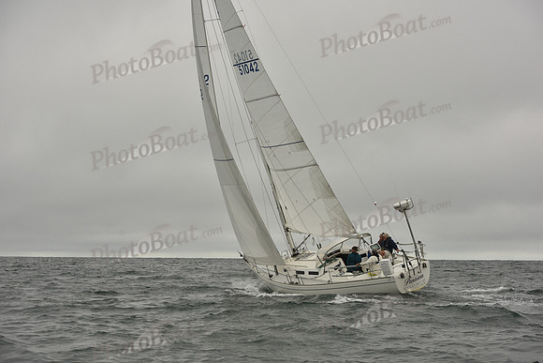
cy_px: 182
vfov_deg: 19.5
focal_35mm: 70
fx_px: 1056
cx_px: 272
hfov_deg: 28.8
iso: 320
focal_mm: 70
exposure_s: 1/800
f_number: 7.1
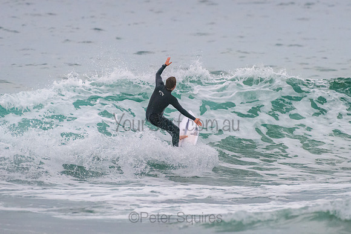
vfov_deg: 2.2
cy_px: 93
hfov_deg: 3.4
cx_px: 199
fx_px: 5979
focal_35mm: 613
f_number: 5.6
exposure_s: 1/1250
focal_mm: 500
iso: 2800
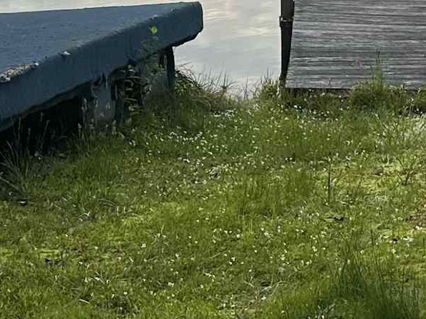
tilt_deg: -4.7
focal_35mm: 124
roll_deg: +0.2
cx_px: 570
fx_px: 1526
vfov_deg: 11.5
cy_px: -130
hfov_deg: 15.1
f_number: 1.78
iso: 80
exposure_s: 1/2110
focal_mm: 6.86
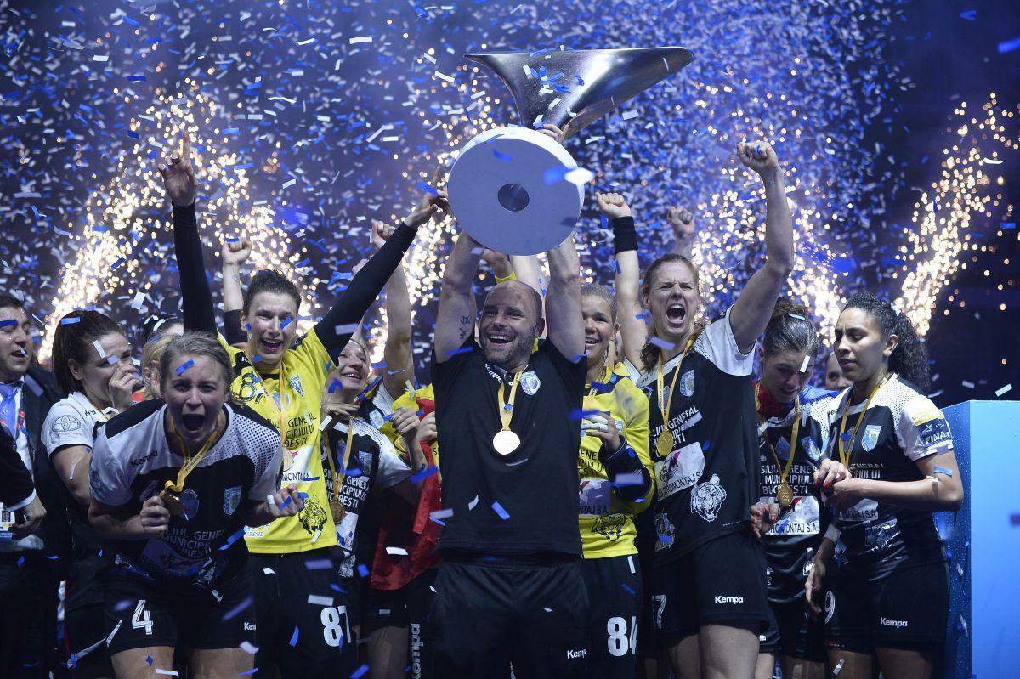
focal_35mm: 70
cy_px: 340
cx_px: 510
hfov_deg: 28.9
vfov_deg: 19.4
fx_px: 1982
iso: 2000
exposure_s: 1/1000
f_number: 3.5
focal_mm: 70
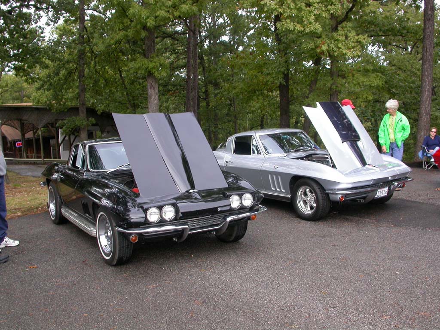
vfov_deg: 37.7
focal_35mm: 38
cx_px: 220
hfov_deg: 49.0
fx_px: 483
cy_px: 165
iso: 100
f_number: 4.2
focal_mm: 7.85
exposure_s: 1/137
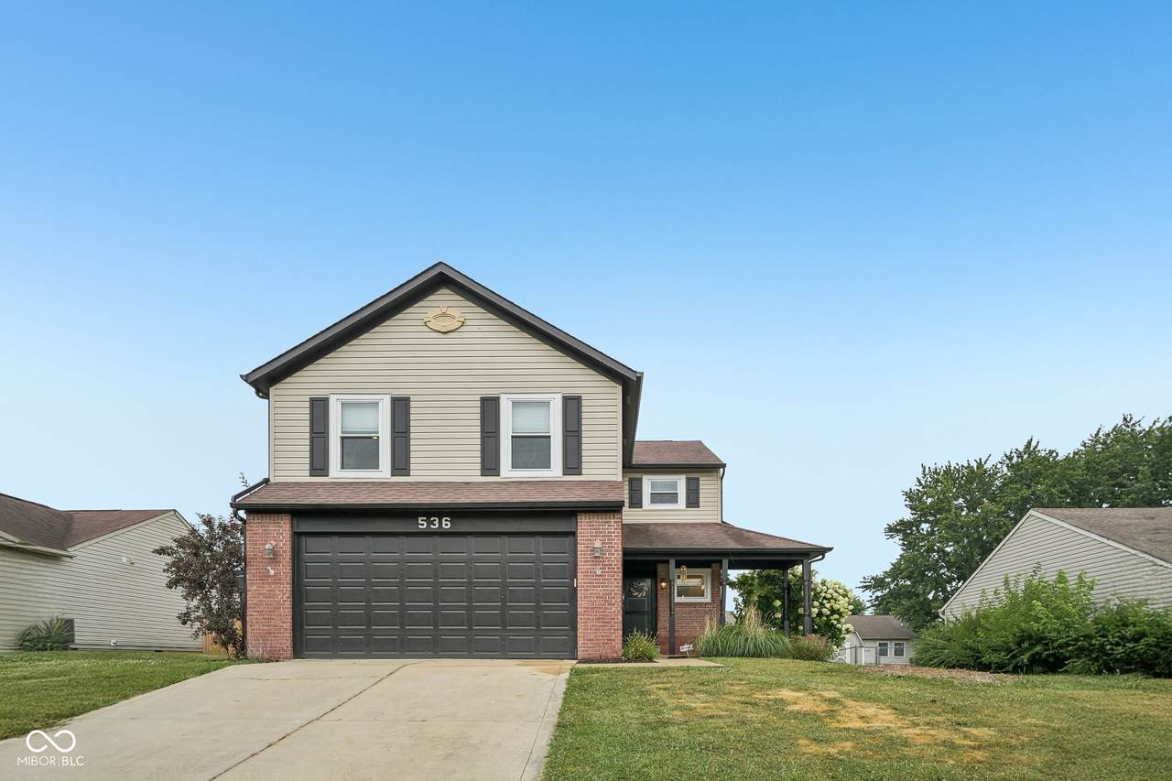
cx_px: 586
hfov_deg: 81.2
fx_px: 684
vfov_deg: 59.5
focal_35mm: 21
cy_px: 390
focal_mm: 21
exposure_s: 1/125
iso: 100
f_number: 8
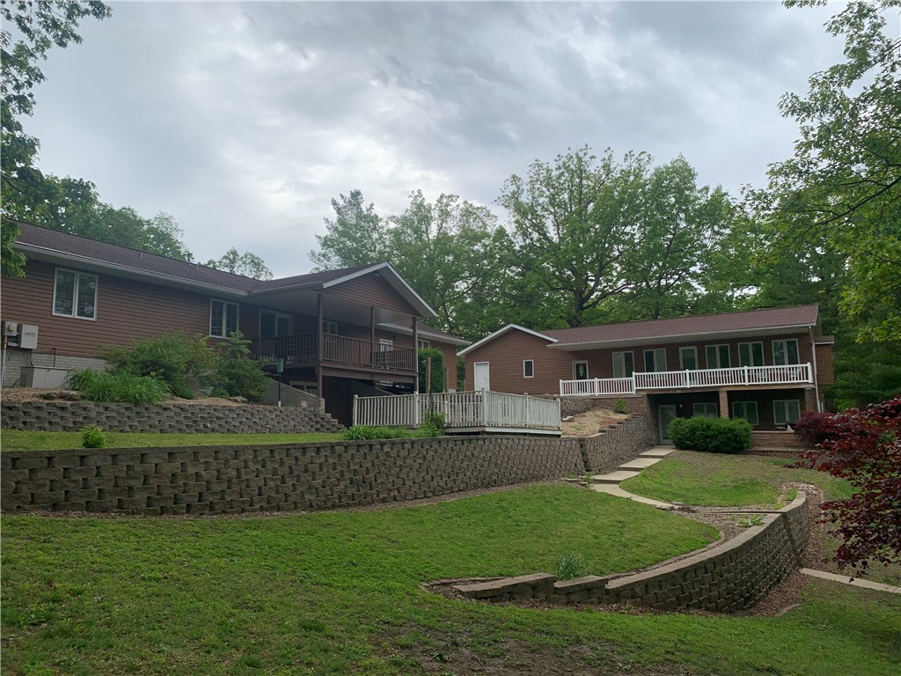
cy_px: 338
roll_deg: +2.7
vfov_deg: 53.1
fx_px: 677
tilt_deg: +5.9
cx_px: 450
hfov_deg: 67.3
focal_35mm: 26
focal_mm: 4.25
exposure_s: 1/1447
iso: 25
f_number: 1.8
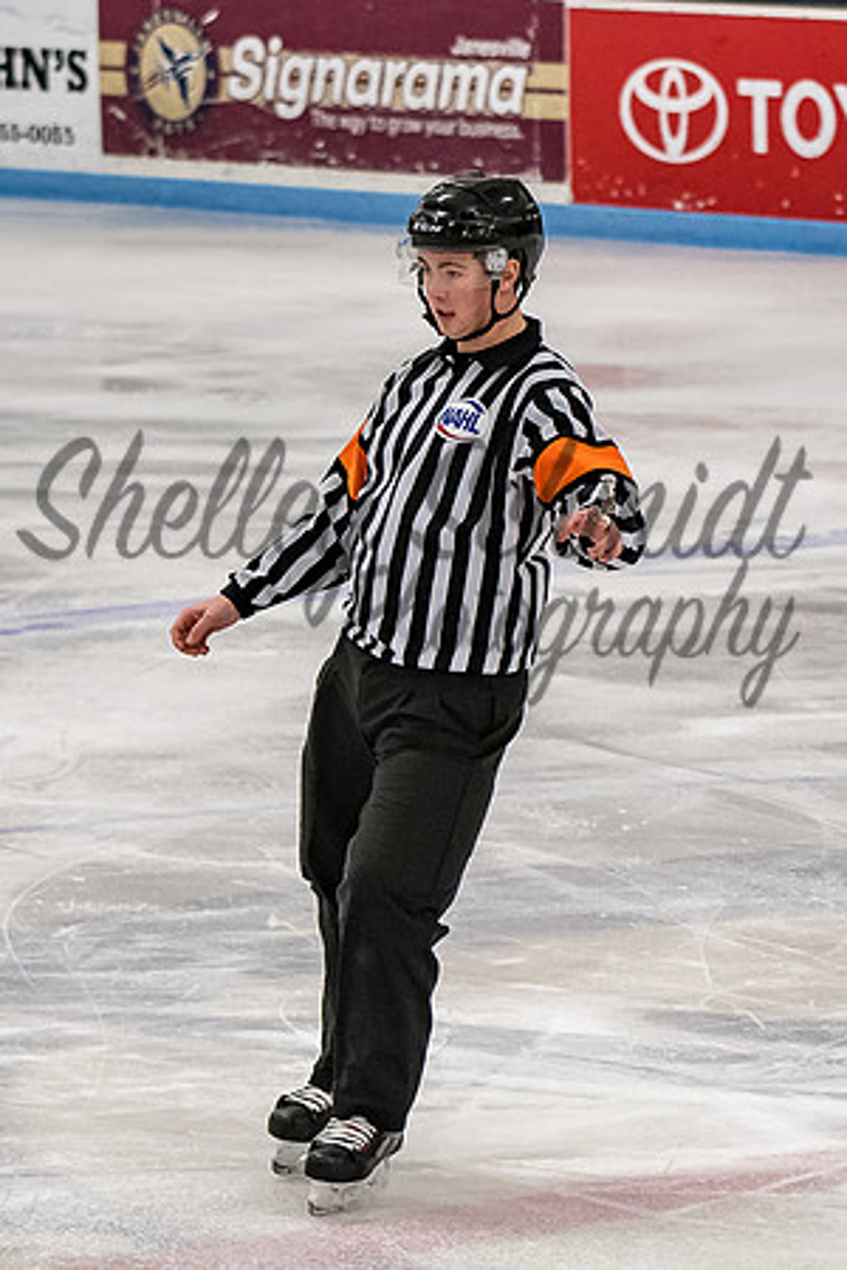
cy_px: 451
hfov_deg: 5.1
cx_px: 436
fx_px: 9478
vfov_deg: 7.7
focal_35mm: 269
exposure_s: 1/800
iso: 1600
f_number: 3.2
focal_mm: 90
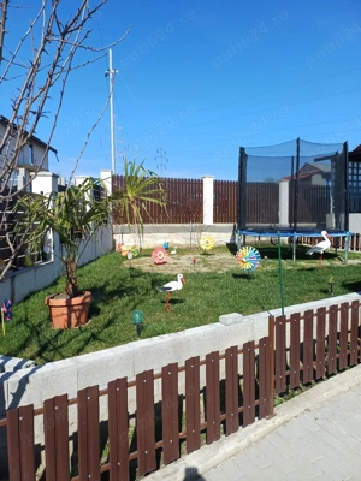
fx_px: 348
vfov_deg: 69.4
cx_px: 180
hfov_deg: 54.9
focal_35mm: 25
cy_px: 240
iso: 50
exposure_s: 1/1250
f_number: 1.8
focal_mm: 4.65
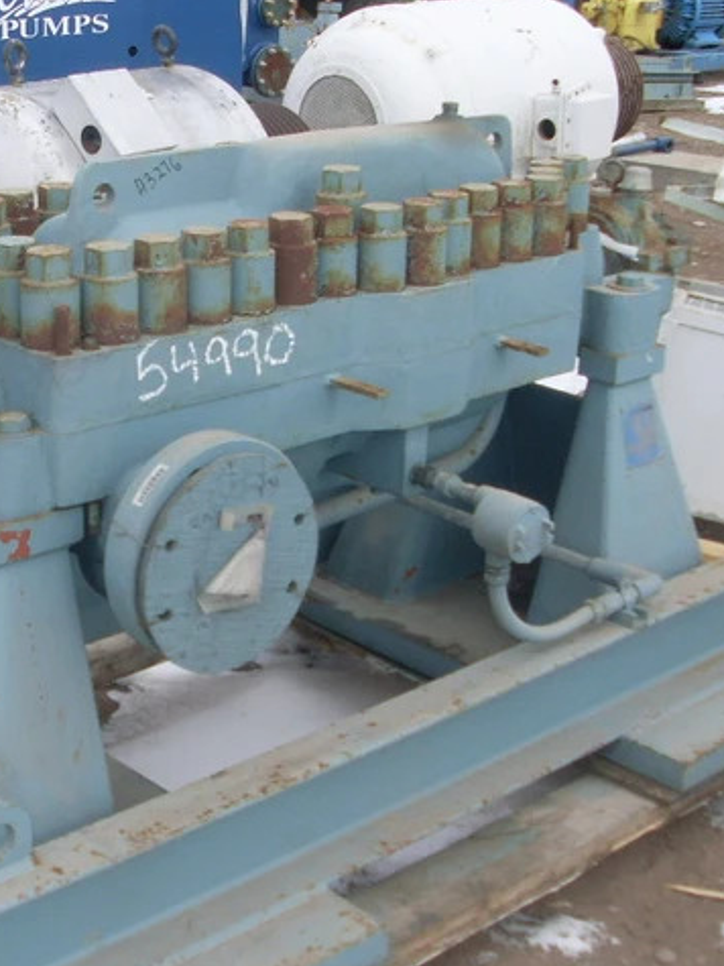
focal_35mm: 60
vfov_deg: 32.2
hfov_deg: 24.2
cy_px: 534
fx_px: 1674
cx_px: 214
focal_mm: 6.3
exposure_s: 1/125
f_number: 7.7
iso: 80
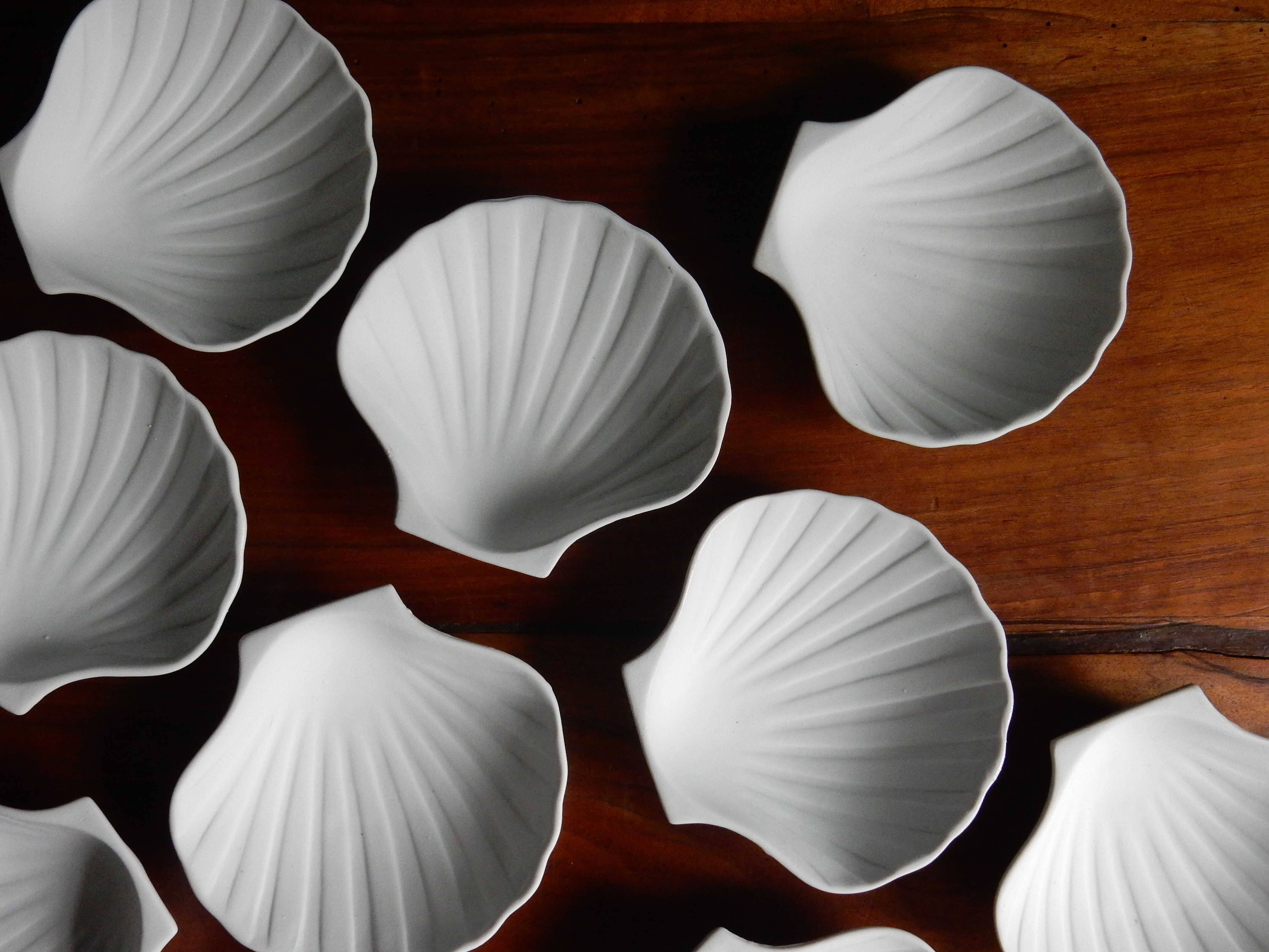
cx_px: 634
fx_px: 1320
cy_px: 476
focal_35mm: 36
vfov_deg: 39.7
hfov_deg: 51.4
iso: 560
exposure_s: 1/40
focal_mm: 6.4
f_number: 4
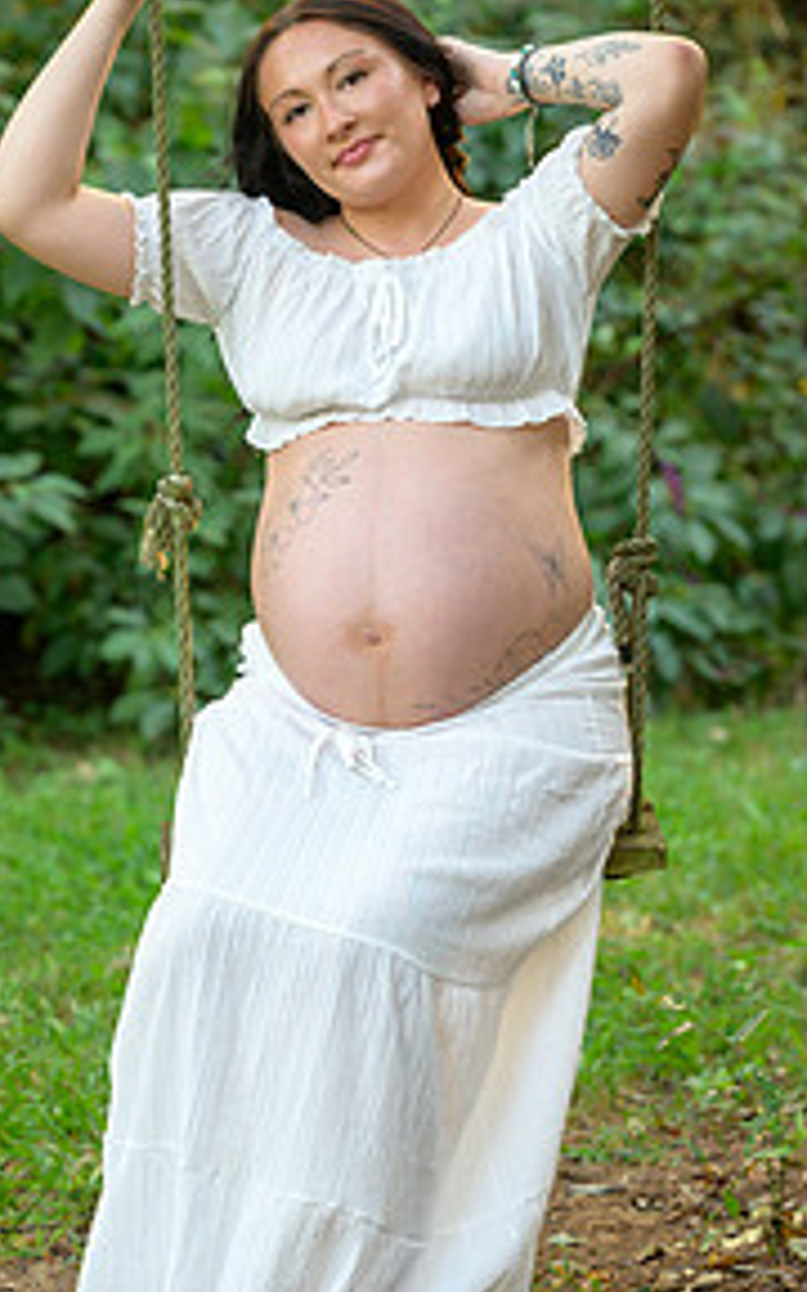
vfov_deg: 12.5
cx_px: 354
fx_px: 5877
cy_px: 700
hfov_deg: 7.9
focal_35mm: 167
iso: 1250
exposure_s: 1/125
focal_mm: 105
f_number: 4
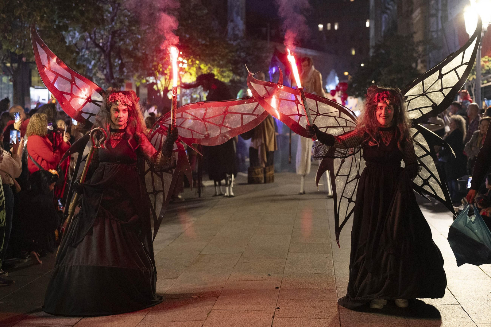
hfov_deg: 33.4
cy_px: 146
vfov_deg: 22.5
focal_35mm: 60
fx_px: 819
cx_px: 243
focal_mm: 50
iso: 3200
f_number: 2.8
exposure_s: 1/250
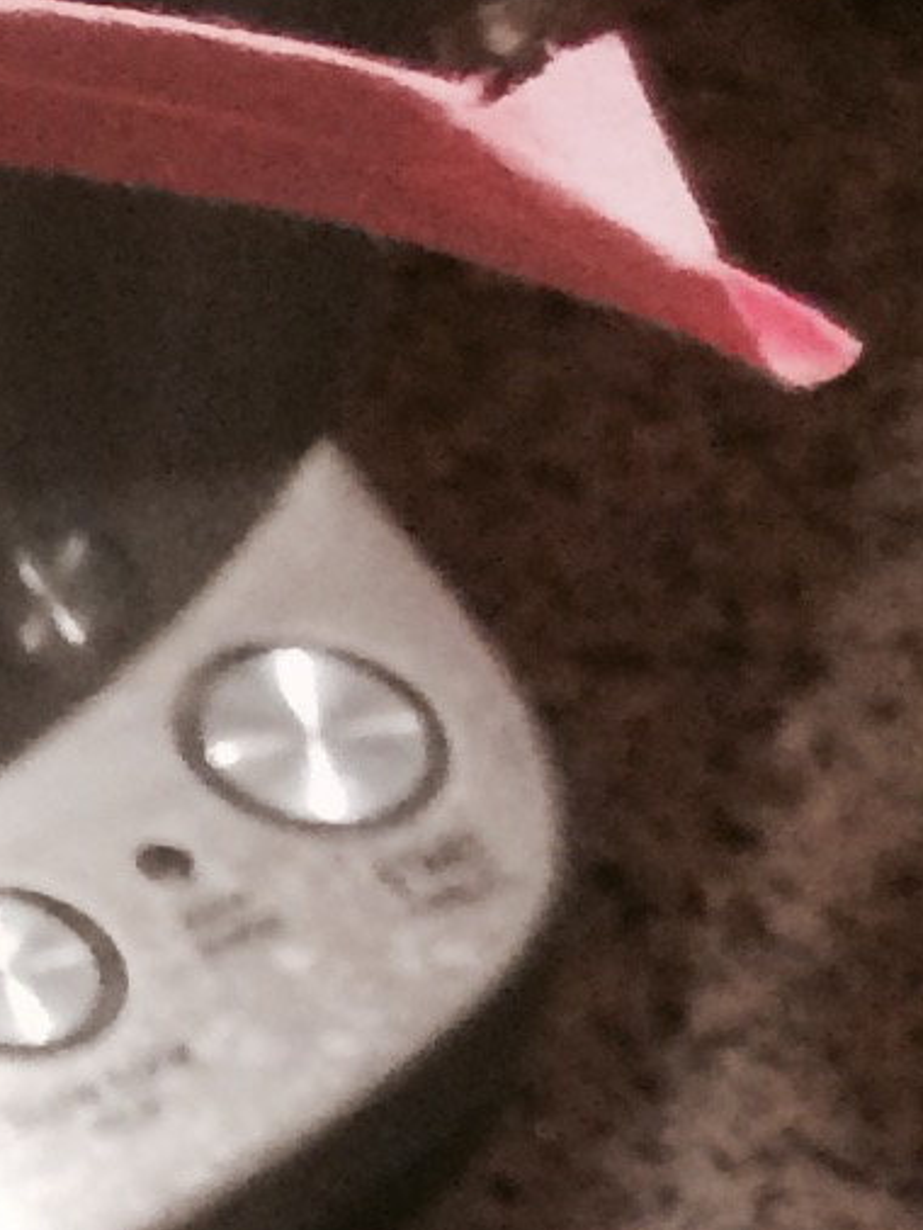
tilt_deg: -51.7
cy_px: 2180
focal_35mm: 187
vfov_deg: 10.0
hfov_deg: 7.0
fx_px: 6643
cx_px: -2040
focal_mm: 4.15
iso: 200
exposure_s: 1/30
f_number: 2.2
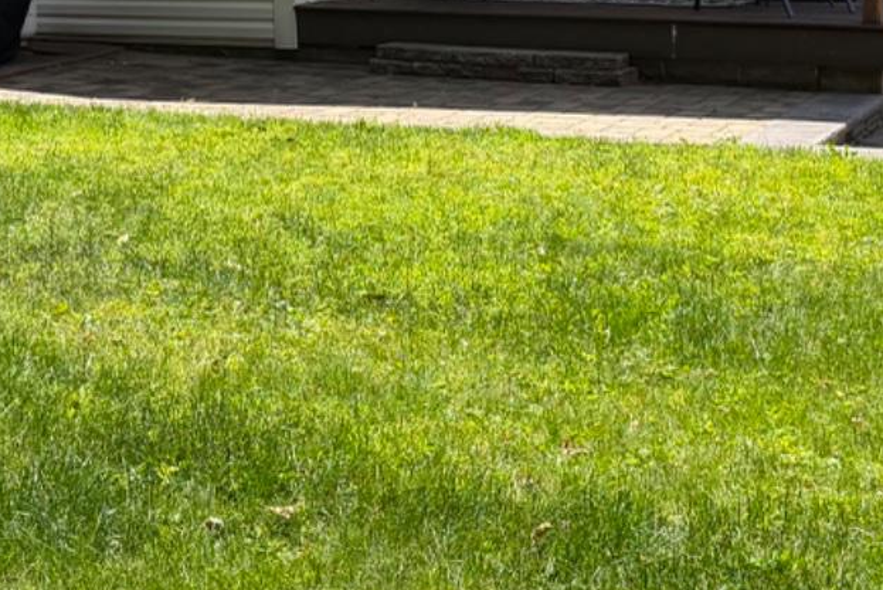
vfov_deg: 16.4
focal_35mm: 82
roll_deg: +1.0
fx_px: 2012
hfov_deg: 24.7
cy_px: 14
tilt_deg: -4.5
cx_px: 327
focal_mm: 6.76
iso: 80
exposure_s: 1/1901
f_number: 1.78
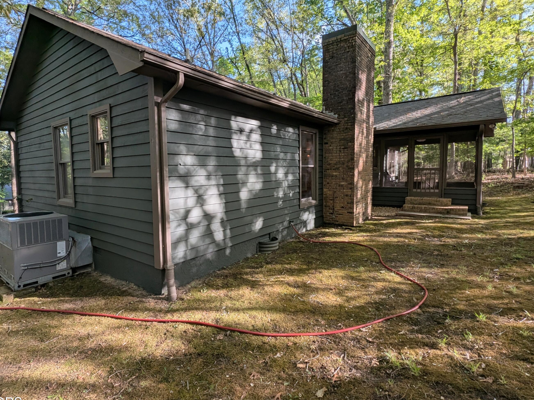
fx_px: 231
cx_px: 232
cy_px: 192
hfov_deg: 97.6
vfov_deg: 81.7
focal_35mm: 15
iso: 45
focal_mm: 1.95
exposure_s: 1/334
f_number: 2.2
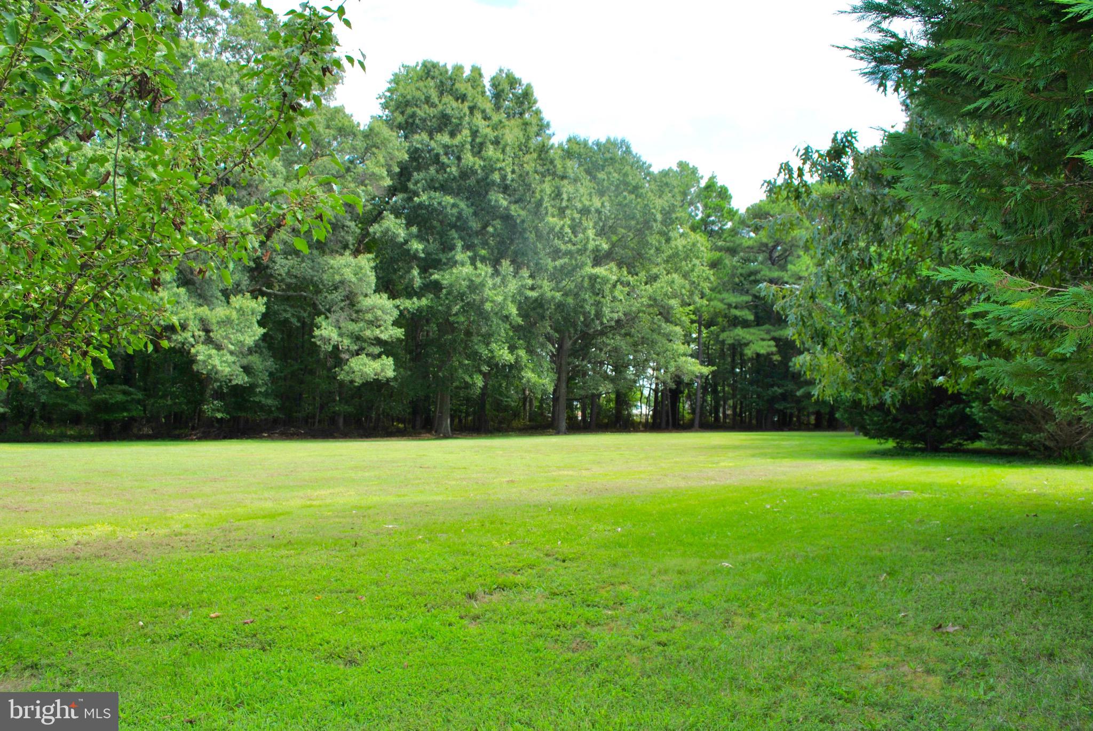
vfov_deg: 48.0
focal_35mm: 27
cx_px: 546
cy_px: 366
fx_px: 821
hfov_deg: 67.3
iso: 100
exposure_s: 1/200
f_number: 7.1
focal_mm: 18
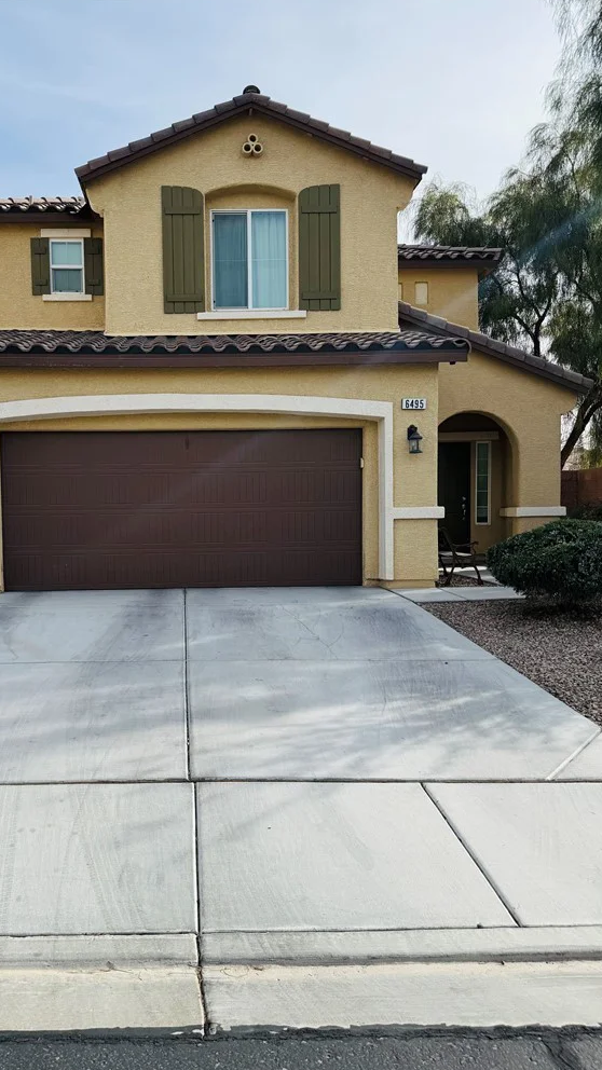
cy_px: 547
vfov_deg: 69.9
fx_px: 766
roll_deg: +1.5
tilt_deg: -2.0
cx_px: 199
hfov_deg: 42.3
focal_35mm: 27
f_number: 1.78
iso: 80
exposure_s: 1/4608
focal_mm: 6.76
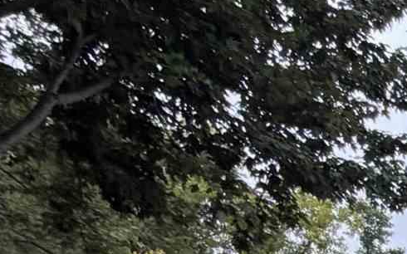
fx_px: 1031
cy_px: 647
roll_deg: +1.1
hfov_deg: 13.0
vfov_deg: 11.2
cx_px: 1096
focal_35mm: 93
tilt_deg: -8.9
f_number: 2.2
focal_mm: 2.22
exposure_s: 1/121
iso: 50
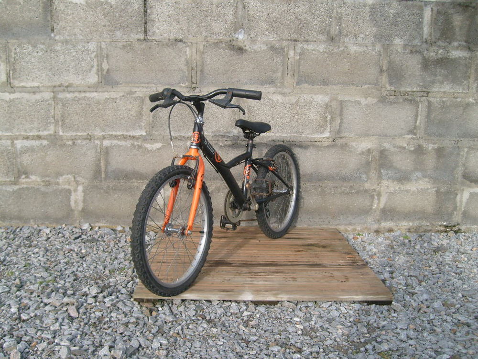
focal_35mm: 35
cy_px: 180
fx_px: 483
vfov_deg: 40.7
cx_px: 239
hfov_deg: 52.6
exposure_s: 1/125
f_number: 7.1
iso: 80
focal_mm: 5.8
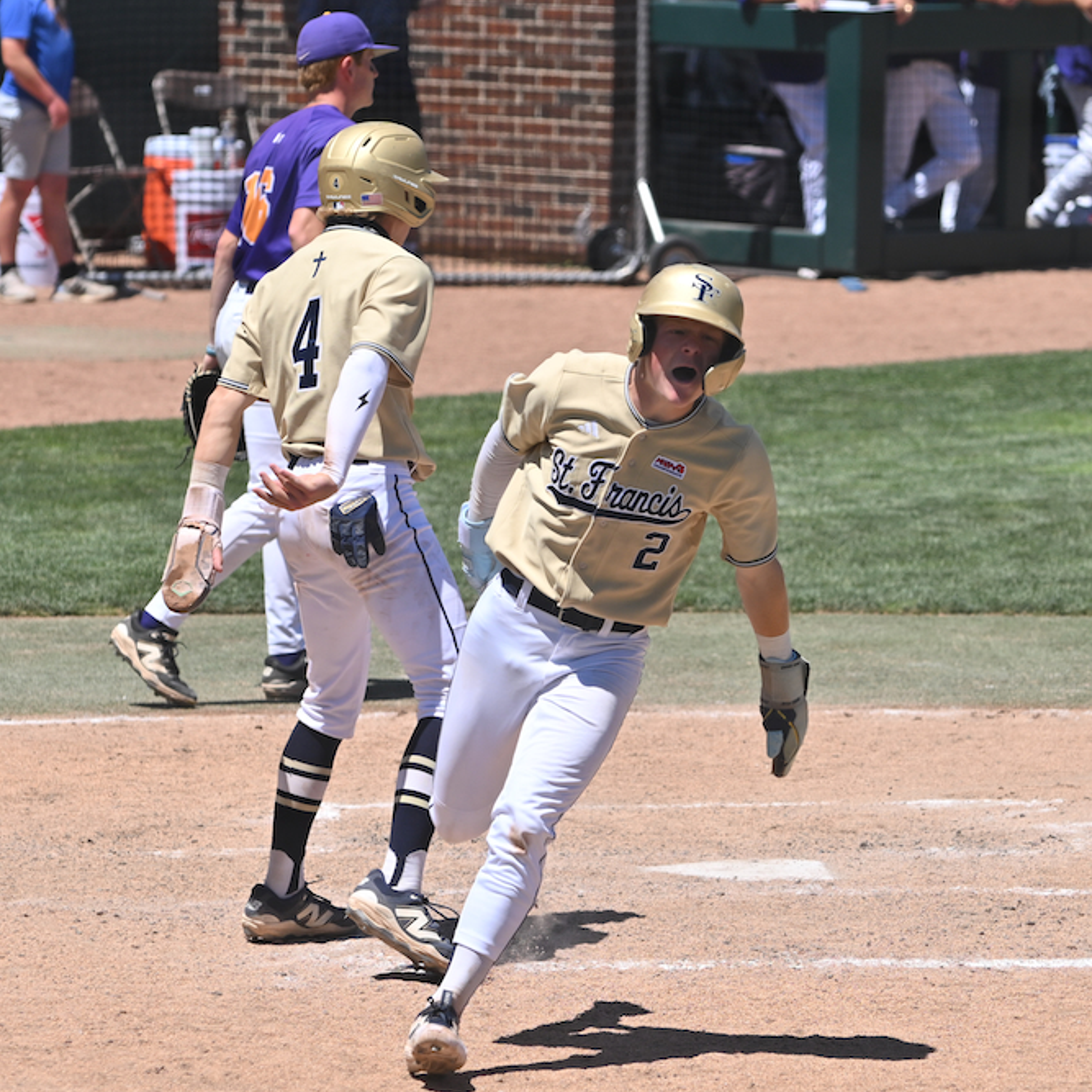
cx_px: 594
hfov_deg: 6.1
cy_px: 547
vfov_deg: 6.1
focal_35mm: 287
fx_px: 10243
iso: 160
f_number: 4.5
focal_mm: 150
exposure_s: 1/2000
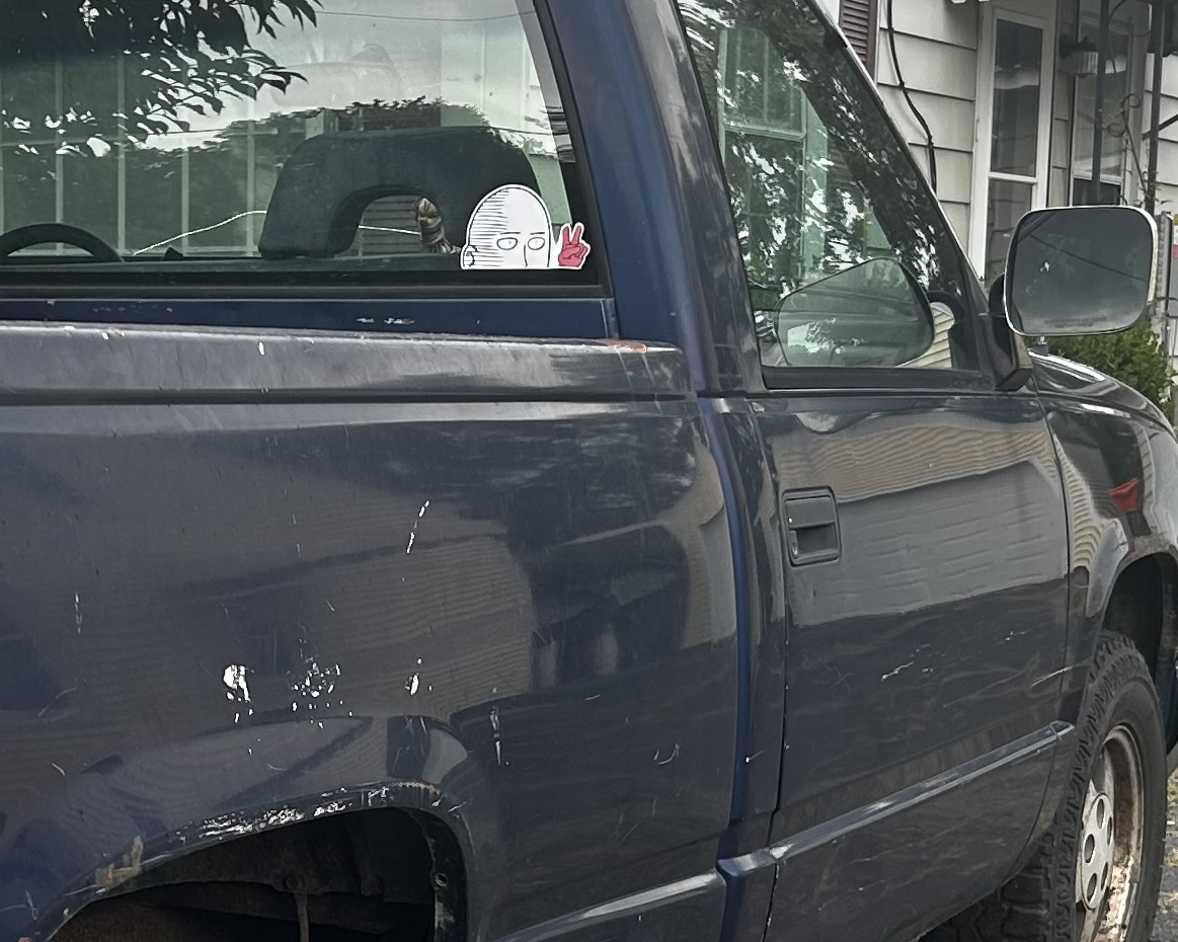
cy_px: 814
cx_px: 199
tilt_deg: -8.6
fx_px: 3068
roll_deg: +0.2
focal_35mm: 88
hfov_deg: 21.4
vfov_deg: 17.3
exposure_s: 1/121
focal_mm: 5.7
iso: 50
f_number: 1.5
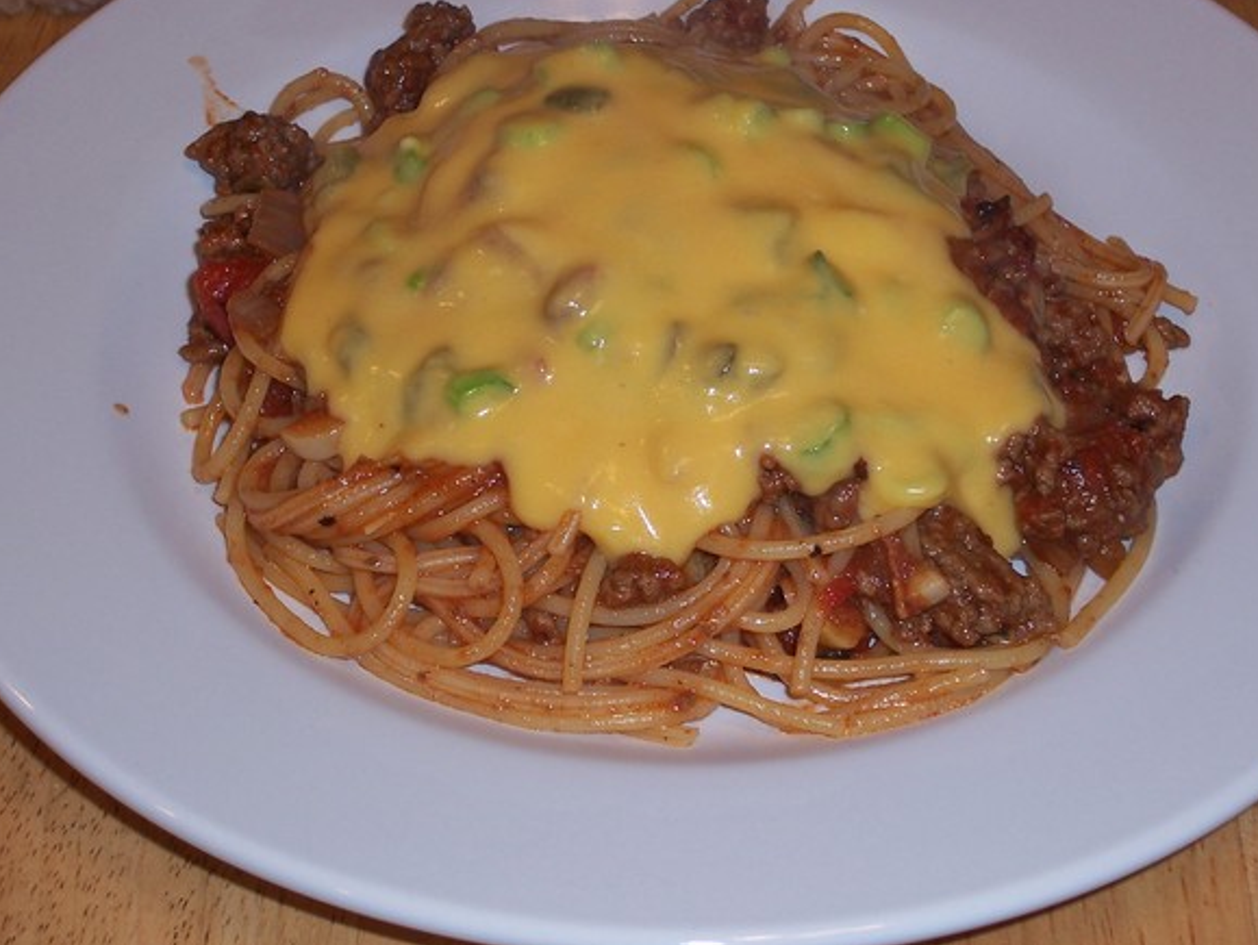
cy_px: 453
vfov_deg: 21.0
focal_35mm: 70
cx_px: 632
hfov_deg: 27.8
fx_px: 2545
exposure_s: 1/90
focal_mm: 10.8
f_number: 4
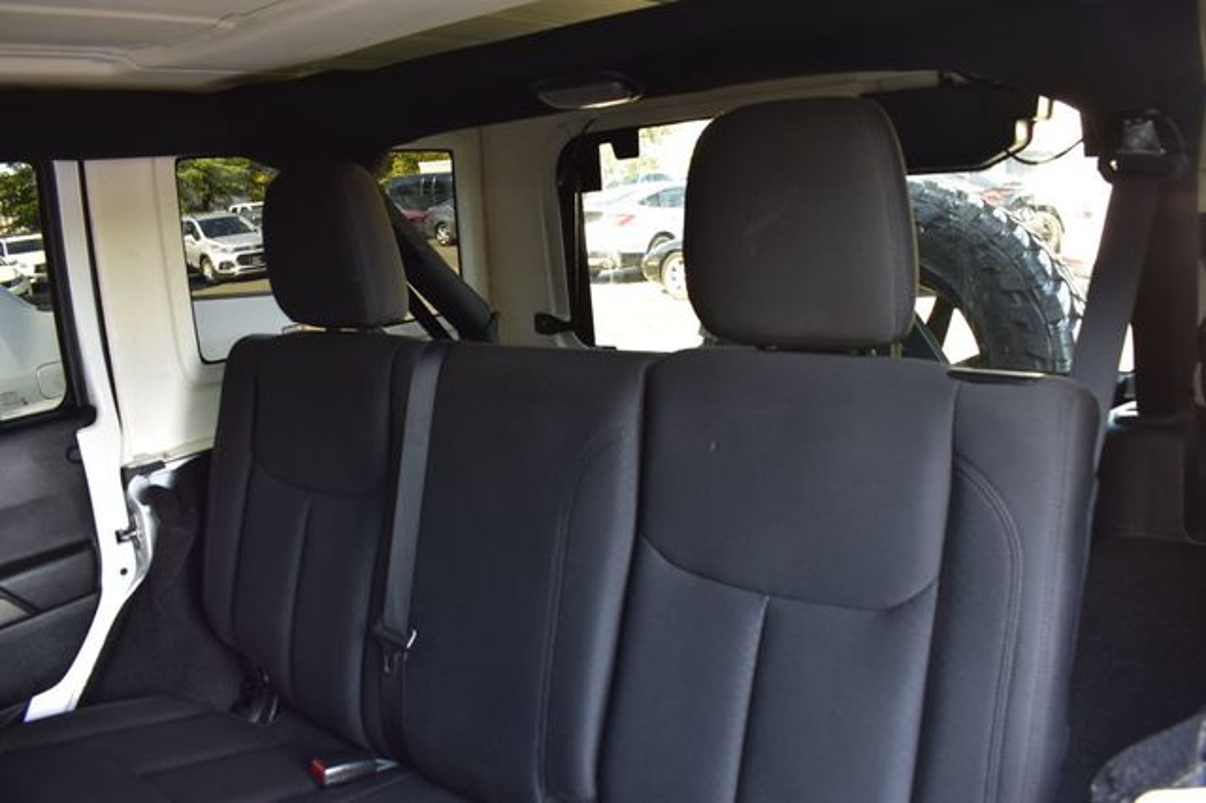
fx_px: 904
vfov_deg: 47.9
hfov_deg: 67.4
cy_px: 402
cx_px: 603
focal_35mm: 27
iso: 450
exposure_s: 1/15
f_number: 6.3
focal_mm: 18
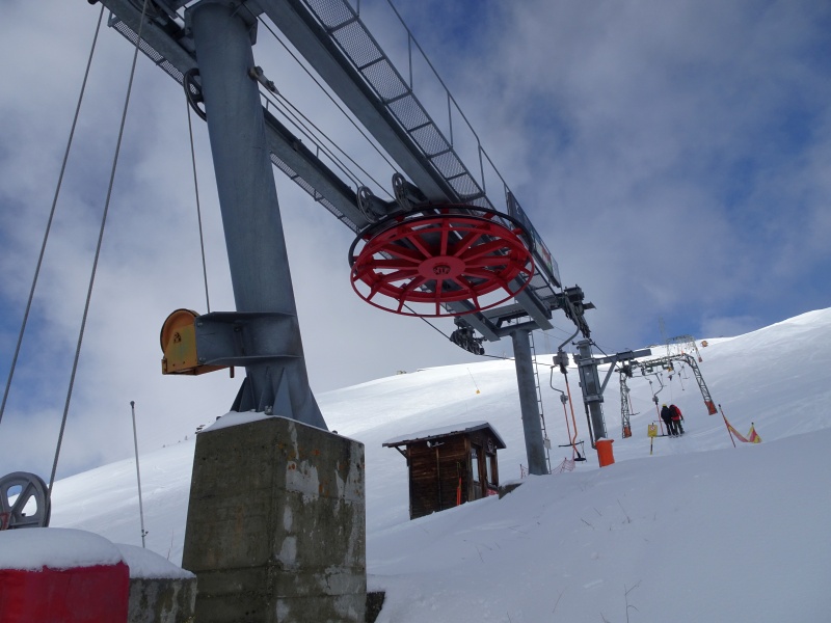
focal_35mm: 24
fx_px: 576
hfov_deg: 71.6
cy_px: 312
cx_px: 416
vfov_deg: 56.8
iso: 80
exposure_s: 1/2000
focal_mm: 4.1
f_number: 3.5
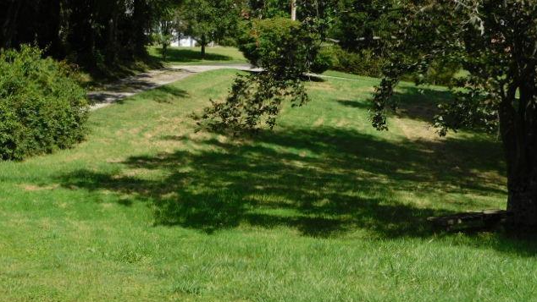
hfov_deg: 24.2
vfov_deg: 13.7
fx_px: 1253
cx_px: 269
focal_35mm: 88
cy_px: 122
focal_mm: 14.2
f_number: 4.4
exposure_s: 1/640
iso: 125
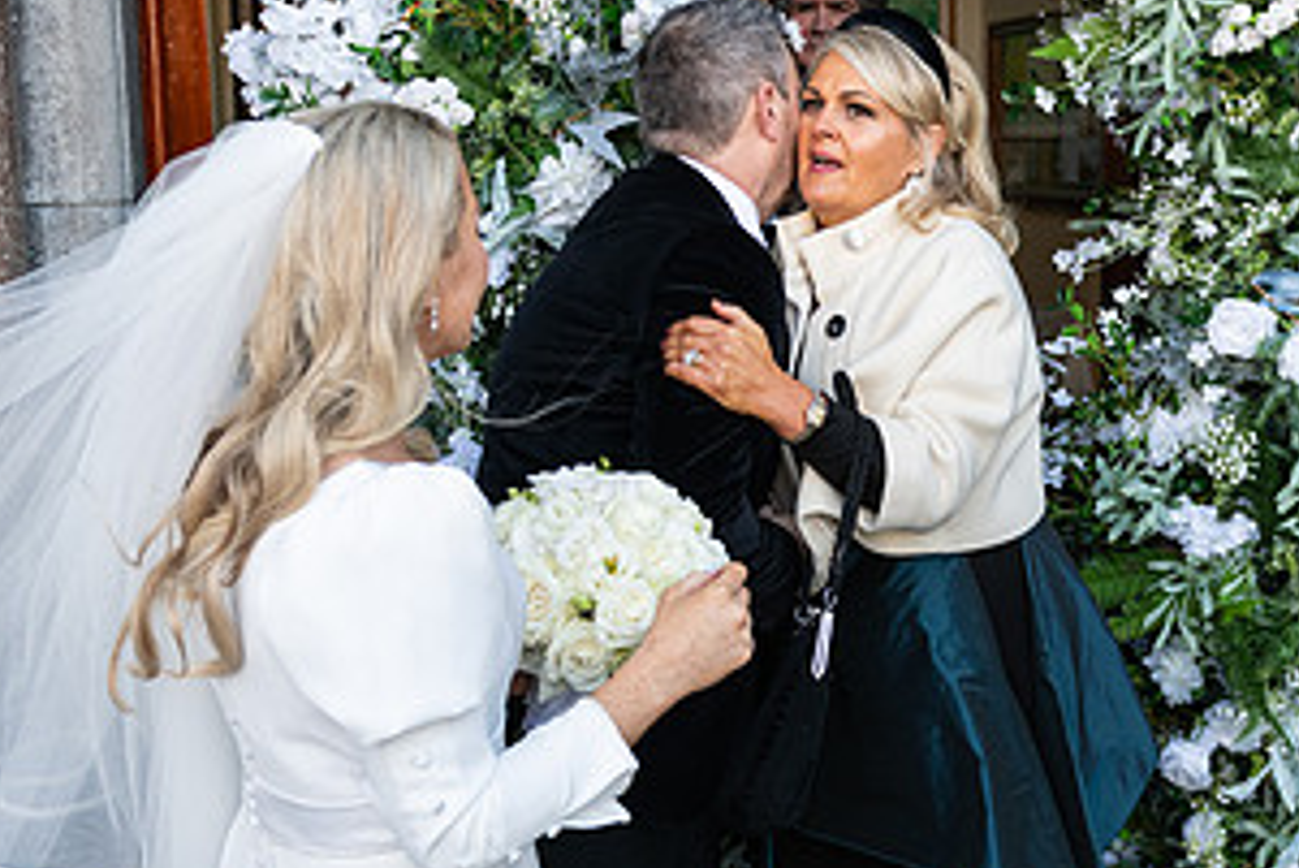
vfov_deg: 26.0
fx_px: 1877
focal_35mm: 52
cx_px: 872
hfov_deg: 37.7
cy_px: 421
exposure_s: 1/1000
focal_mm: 27
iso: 500
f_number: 3.5
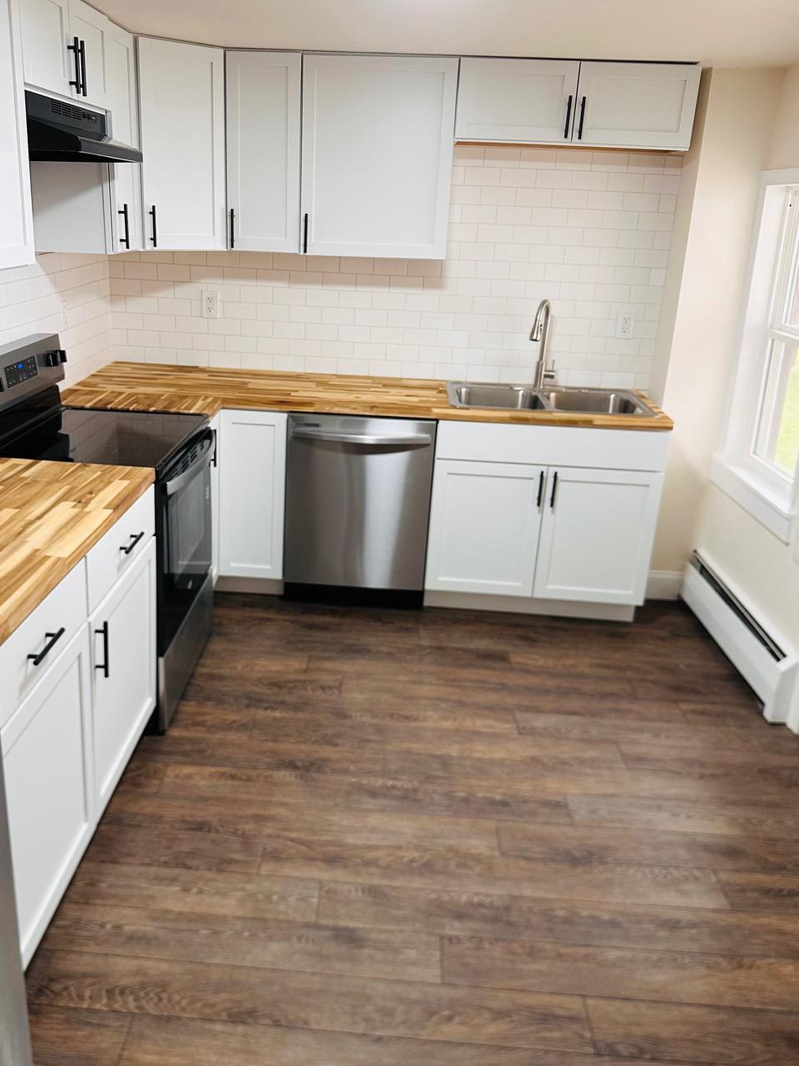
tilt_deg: -17.5
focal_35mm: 29
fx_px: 893
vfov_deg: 61.6
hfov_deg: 48.1
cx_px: 340
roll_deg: -3.4
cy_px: 511
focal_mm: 6.86
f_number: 1.78
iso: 160
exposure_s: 1/60
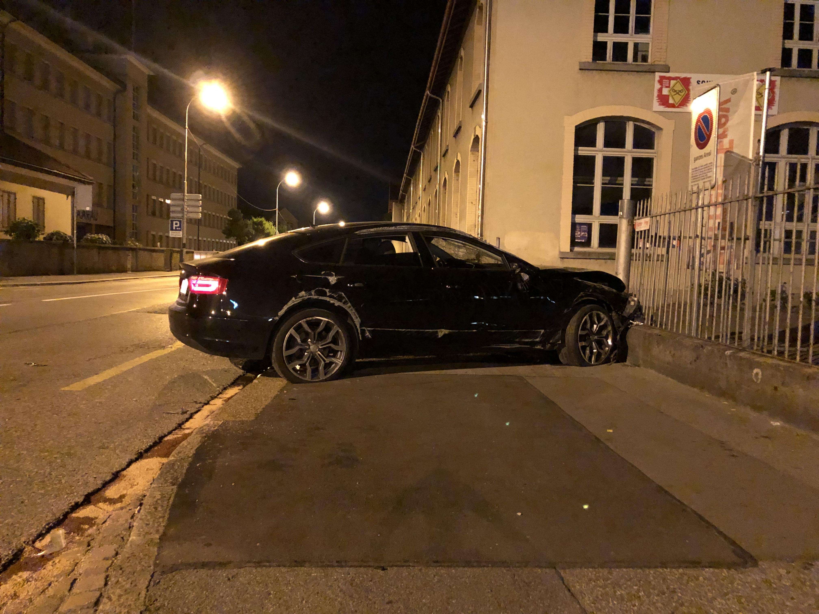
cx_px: 410
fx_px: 662
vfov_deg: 49.7
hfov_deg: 63.4
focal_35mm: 28
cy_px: 307
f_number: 1.8
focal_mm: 3.99
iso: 320
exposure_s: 1/4
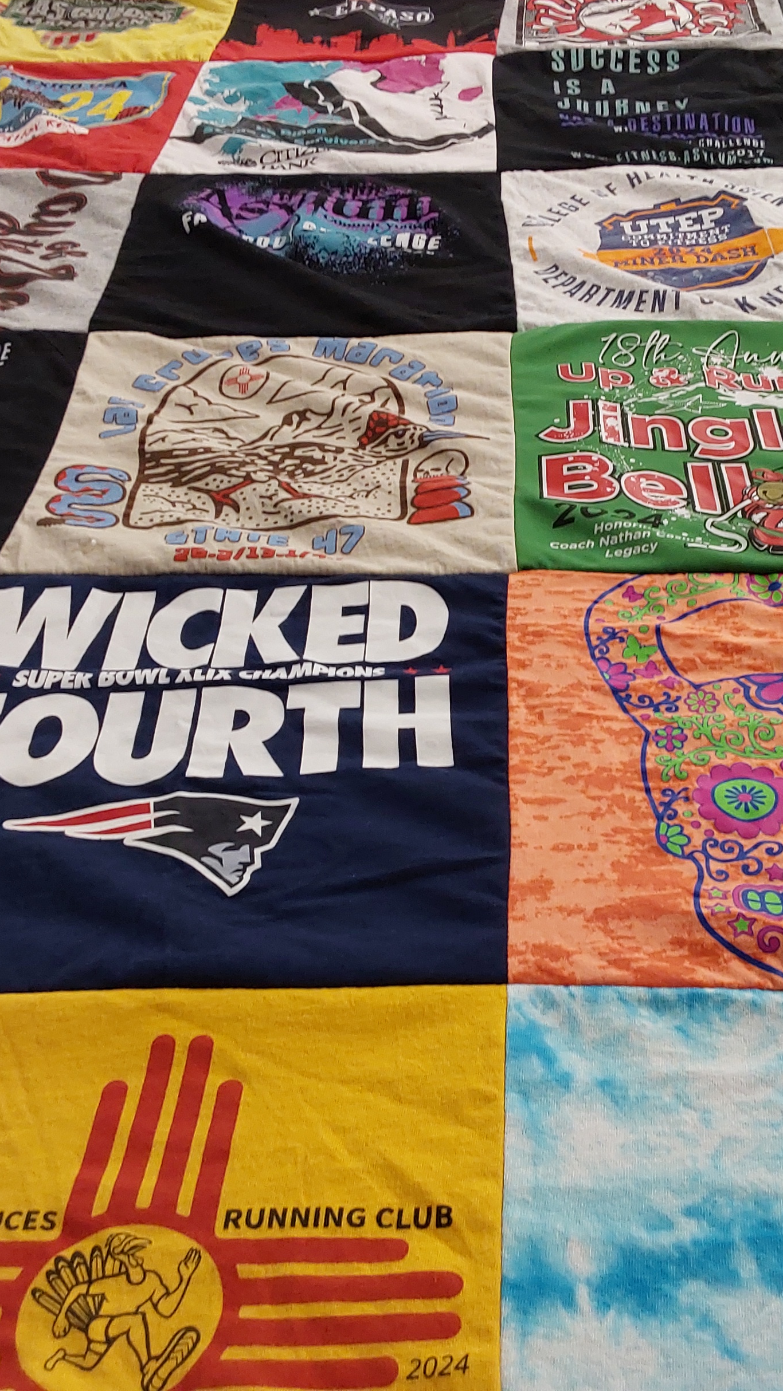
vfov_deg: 49.4
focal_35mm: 41
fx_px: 1514
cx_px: 510
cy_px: 691
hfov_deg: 28.8
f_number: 1.9
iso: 100
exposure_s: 1/60
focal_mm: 2.91
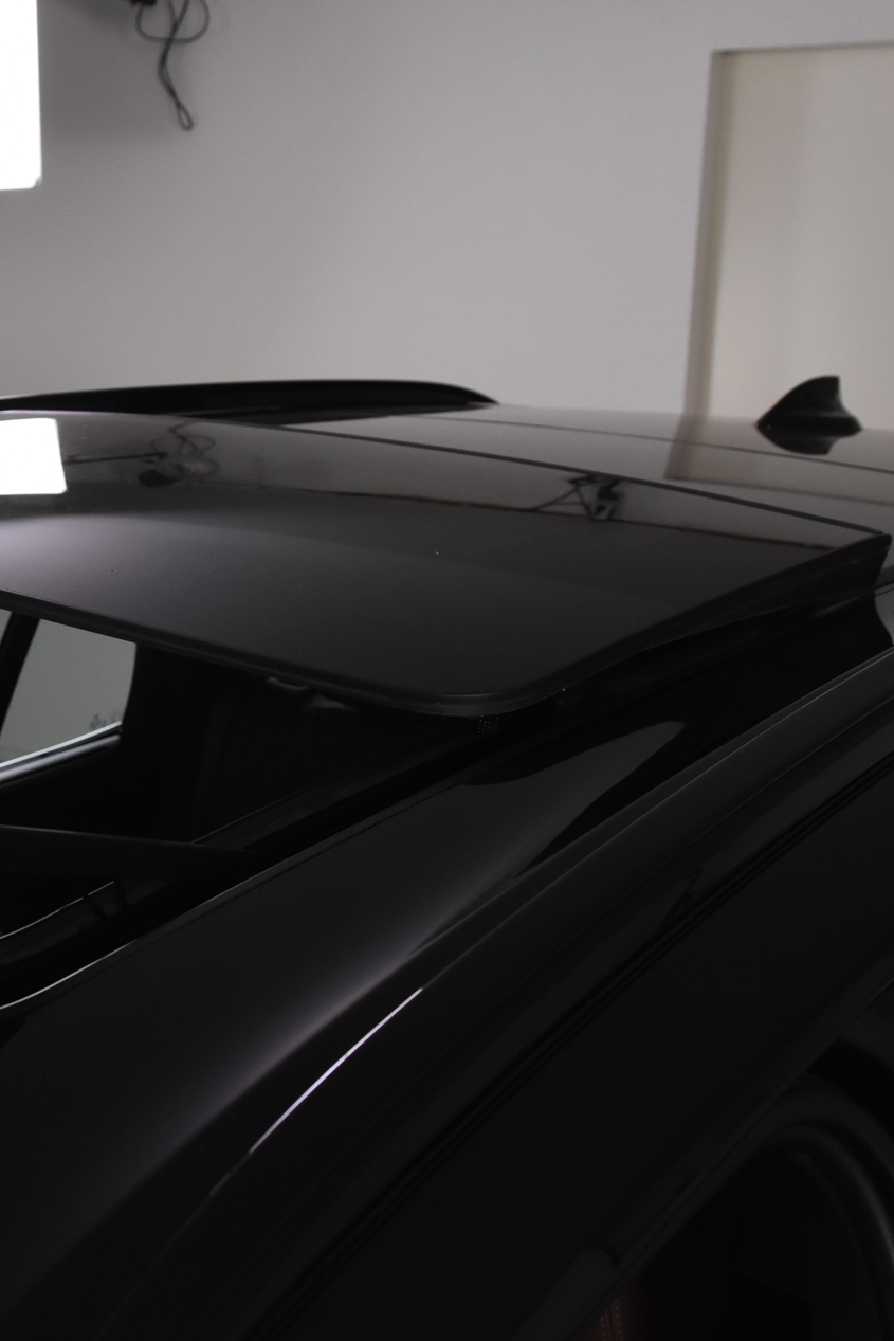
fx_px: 1862
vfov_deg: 39.6
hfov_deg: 26.1
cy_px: 666
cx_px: 93
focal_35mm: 50
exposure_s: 1/160
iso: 1600
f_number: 6.3
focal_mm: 22
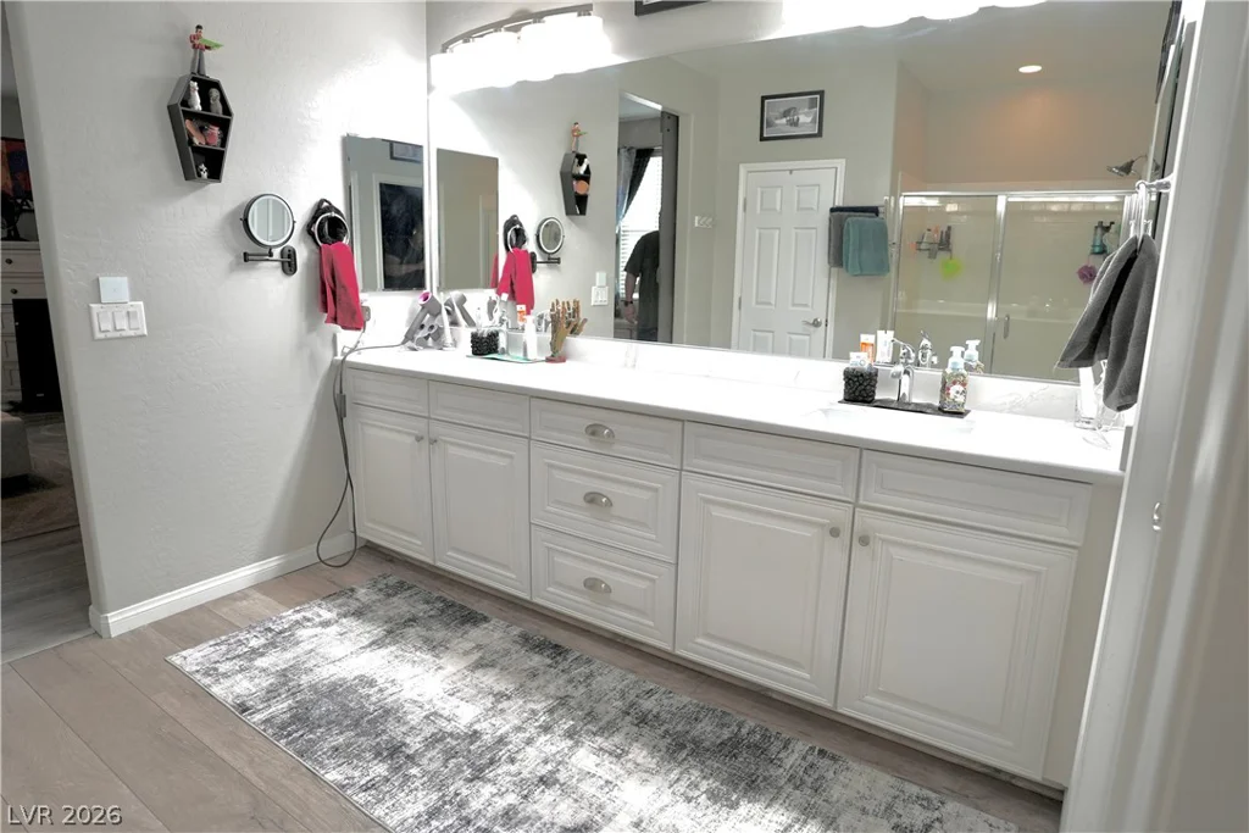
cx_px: 624
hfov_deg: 84.0
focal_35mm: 20
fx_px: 694
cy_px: 416
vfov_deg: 61.9
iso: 500
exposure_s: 1/160
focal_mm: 20
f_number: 4
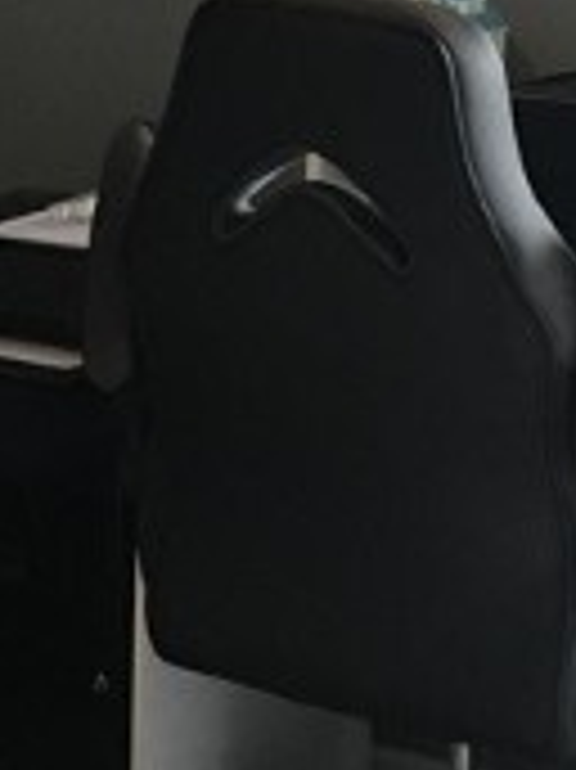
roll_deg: -0.2
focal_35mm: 130
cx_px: 270
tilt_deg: -7.3
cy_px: -18
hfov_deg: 11.4
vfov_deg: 14.9
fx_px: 2888
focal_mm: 4.15
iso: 100
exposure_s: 1/30
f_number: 2.2
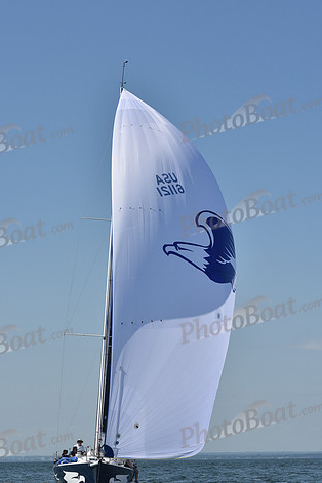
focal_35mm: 96
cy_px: 279
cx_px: 127
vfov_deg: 21.2
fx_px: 1288
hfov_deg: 14.2
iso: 250
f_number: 10
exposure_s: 1/1250
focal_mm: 78
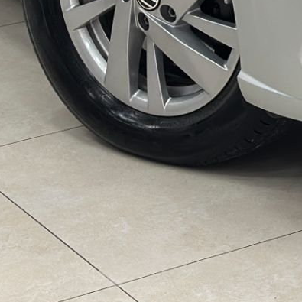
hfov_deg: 8.4
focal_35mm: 206
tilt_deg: -11.0
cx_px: 352
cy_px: -243
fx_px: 2033
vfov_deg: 8.2
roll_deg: +0.6
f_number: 1.78
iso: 100
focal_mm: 6.86
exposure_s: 1/120
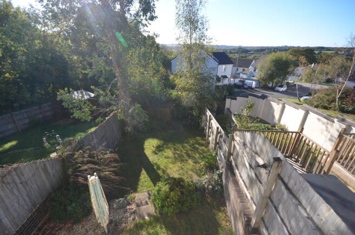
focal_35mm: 16
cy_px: 118
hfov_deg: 95.1
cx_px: 178
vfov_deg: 71.8
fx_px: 162
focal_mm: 11
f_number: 7.1
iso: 200
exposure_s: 1/200
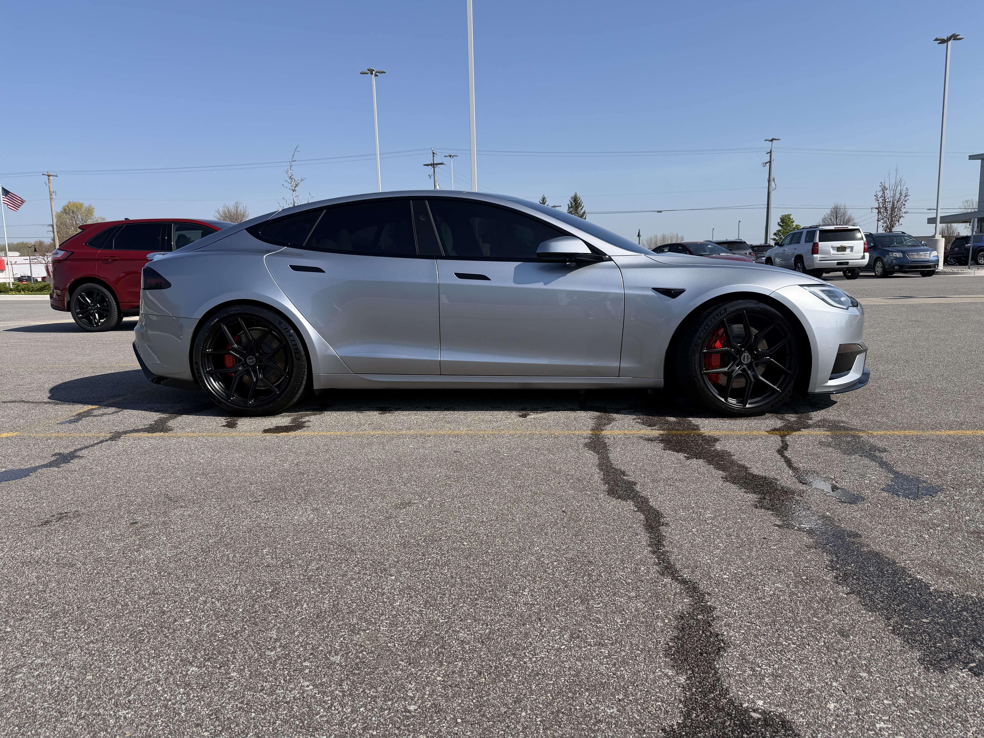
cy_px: 369
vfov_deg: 56.8
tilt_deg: -7.2
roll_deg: +2.7
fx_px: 682
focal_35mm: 24
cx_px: 492
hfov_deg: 71.6
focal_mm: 6.76
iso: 80
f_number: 1.78
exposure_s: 1/4673
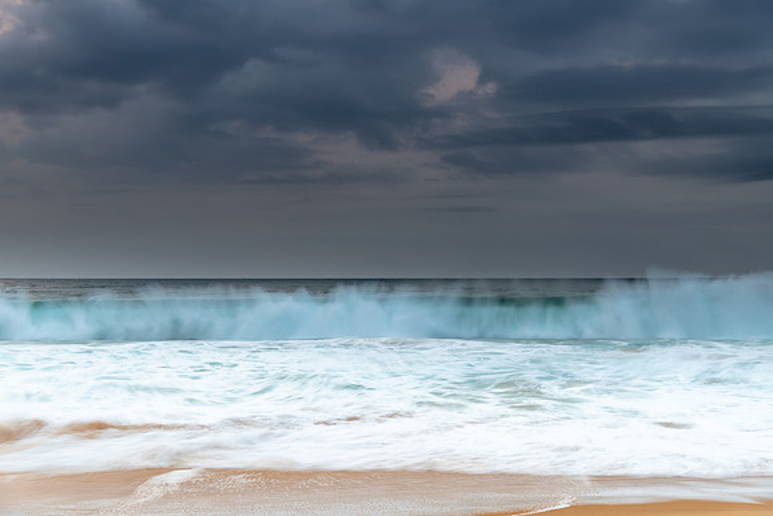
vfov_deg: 22.7
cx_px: 386
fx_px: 1286
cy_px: 258
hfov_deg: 33.5
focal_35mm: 60
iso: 200
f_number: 5.6
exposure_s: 1/2
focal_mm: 58
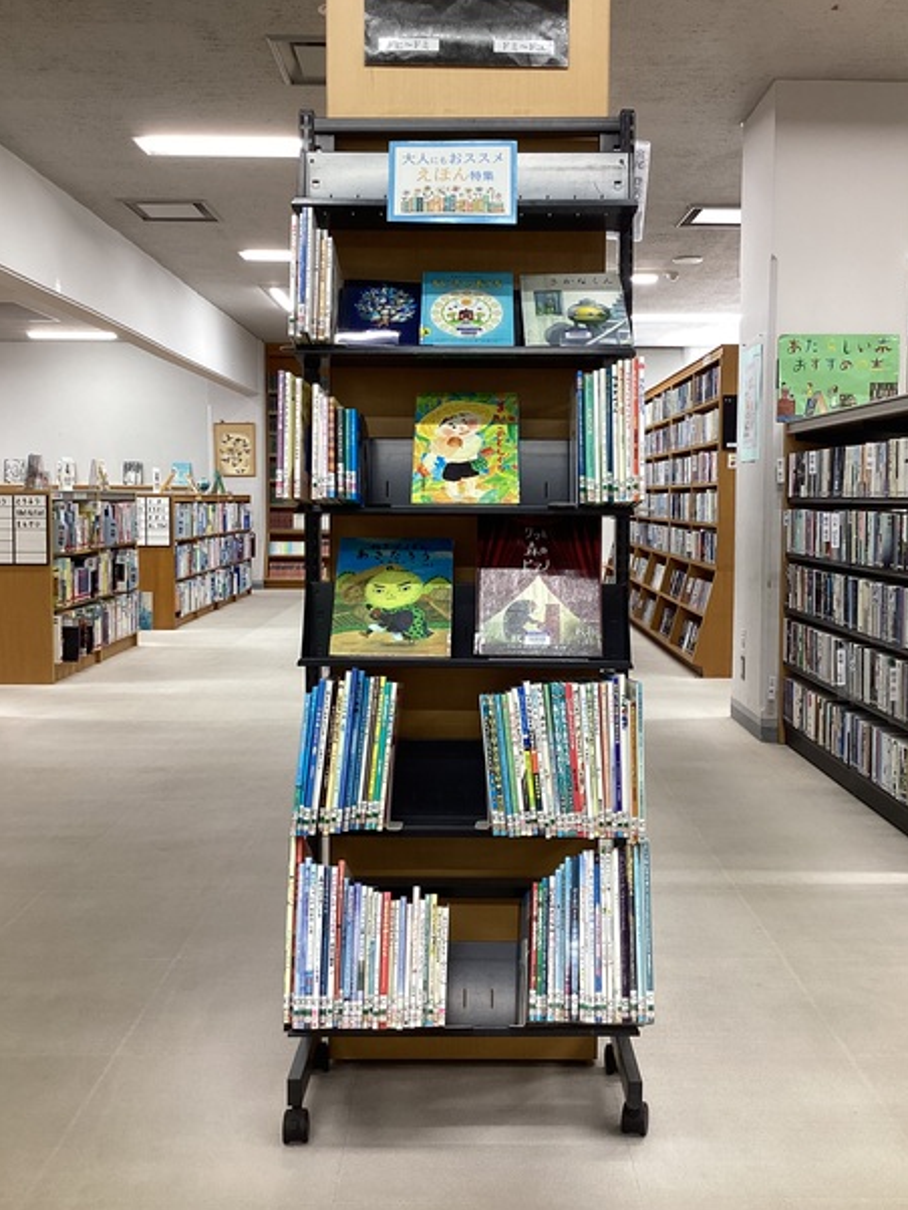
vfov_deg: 55.3
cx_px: 477
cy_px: 570
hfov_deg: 42.9
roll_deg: -0.9
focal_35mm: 33
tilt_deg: -4.4
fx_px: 1154
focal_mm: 3.3
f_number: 2.4
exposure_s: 1/50
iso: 80
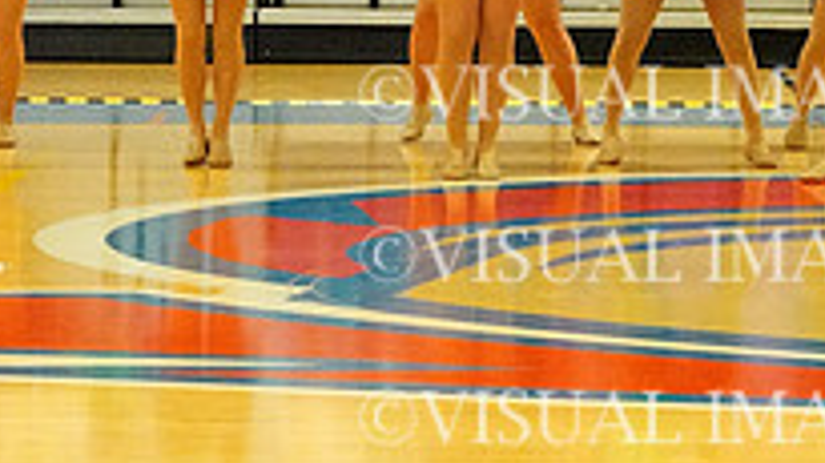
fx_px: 4919
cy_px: -151
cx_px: 942
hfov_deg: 9.5
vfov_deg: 5.4
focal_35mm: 225
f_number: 4
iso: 25600
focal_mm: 76
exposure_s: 1/1000
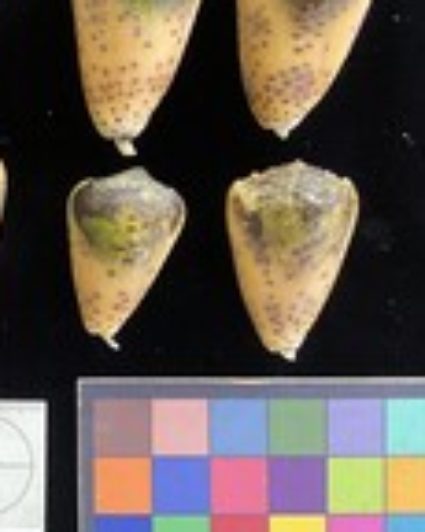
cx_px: -37
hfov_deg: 21.1
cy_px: 242
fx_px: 1086
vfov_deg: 27.5
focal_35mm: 69
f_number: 1.8
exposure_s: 1/60
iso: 250
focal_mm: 3
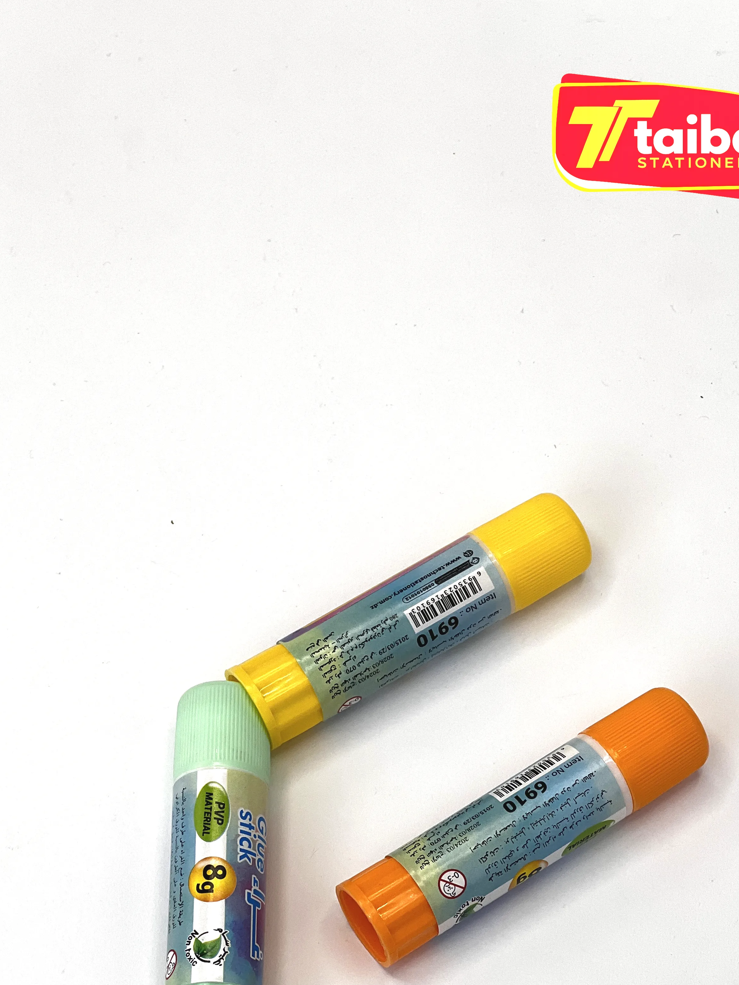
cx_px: 427
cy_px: 634
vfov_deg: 19.6
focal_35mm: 100
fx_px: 2847
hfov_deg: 14.8
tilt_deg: -61.9
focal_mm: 9
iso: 32
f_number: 2.8
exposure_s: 1/321
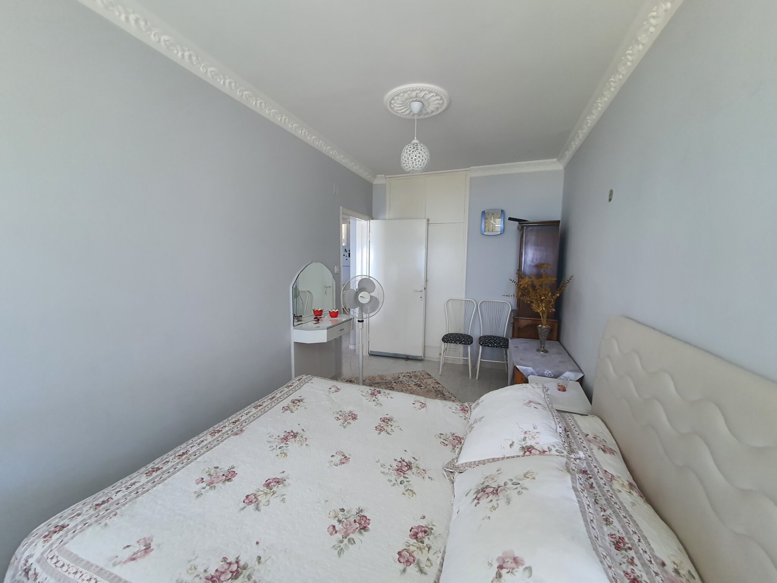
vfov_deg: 89.9
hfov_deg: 106.2
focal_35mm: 13
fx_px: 292
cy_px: 292
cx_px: 388
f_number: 2.2
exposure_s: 1/50
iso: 160
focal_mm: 1.8
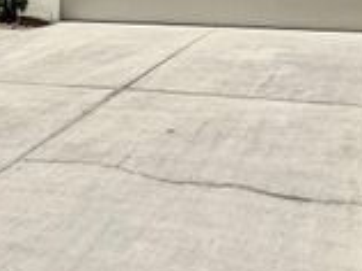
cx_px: 69
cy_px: -91
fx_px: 794
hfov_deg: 25.2
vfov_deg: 17.9
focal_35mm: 76
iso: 80
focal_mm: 6.76
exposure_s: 1/8130
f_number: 1.78
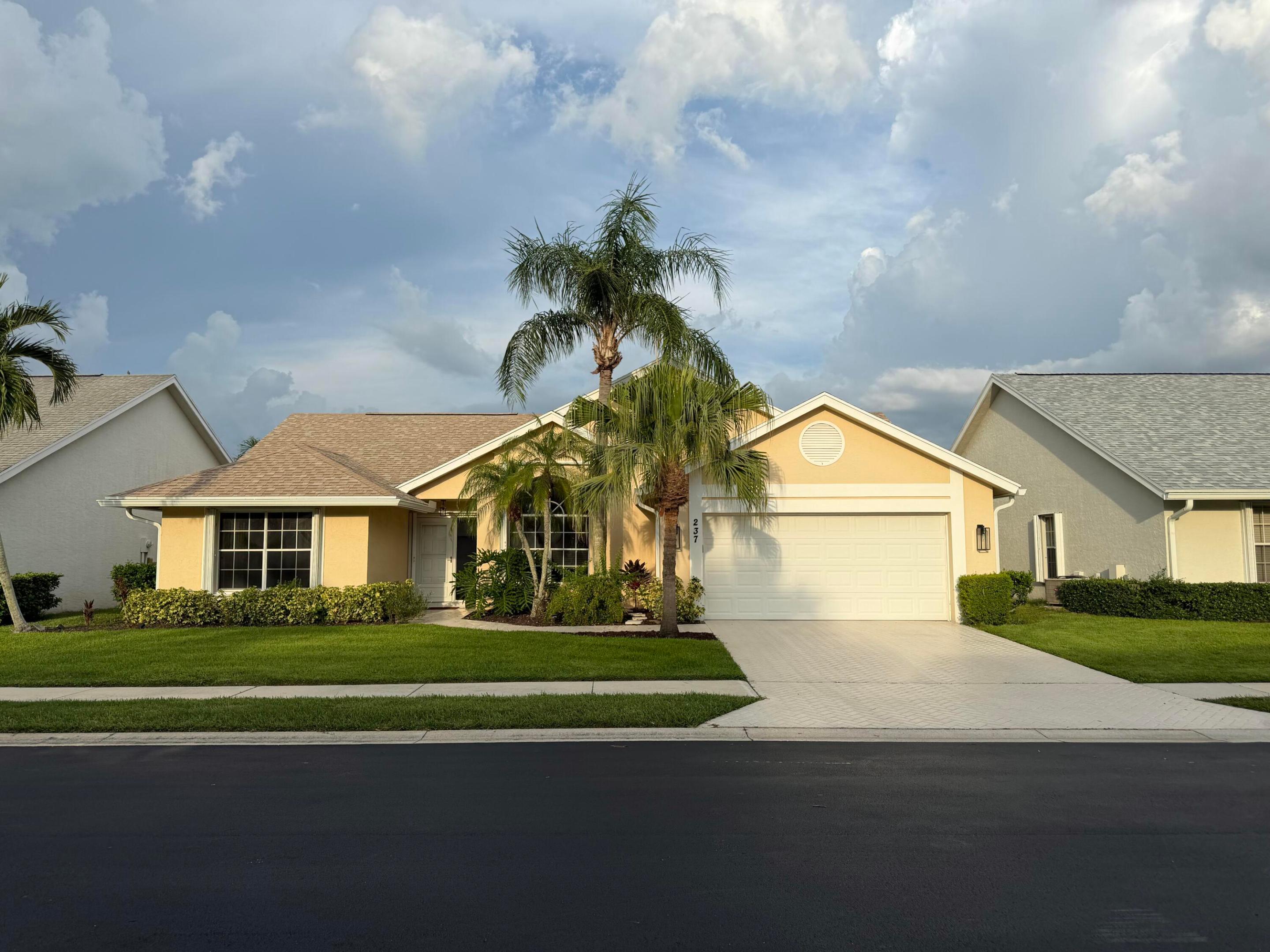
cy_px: 476
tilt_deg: +5.2
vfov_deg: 56.8
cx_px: 635
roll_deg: +0.4
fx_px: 881
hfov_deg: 71.6
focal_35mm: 24
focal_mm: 6.76
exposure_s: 1/2703
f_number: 1.78
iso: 80
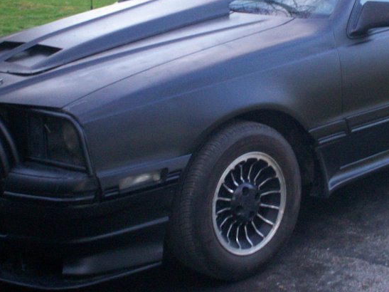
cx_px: 250
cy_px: 82
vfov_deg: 18.3
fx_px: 899
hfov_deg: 24.3
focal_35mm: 80
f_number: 4.5
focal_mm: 6
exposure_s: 1/60
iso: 140
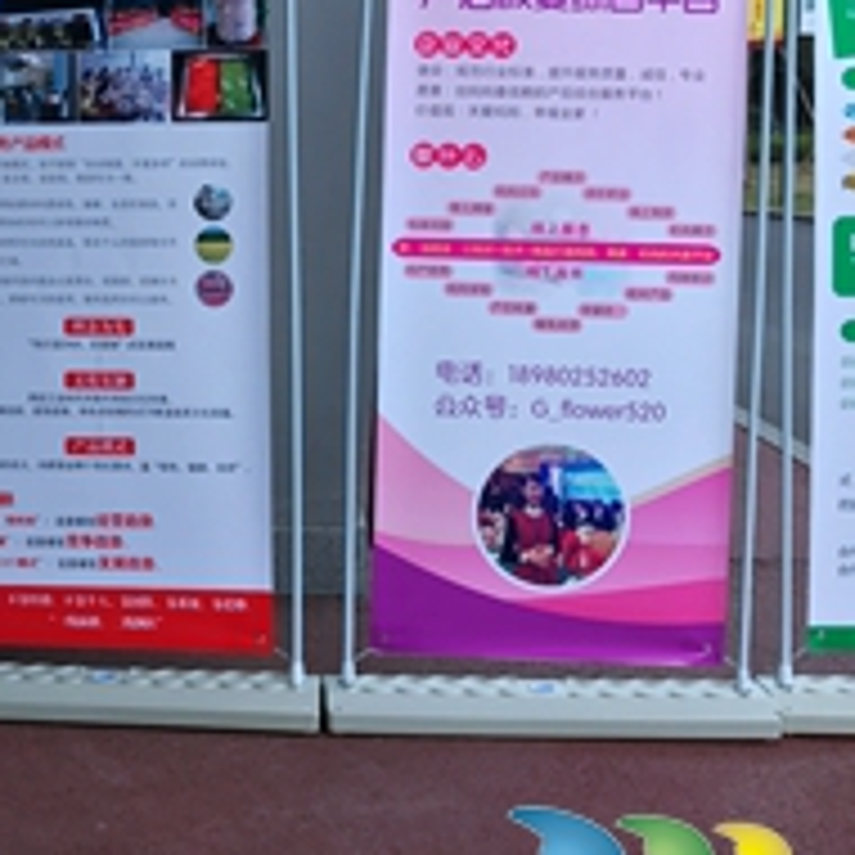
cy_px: 214
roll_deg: +0.1
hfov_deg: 25.8
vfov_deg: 26.2
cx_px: 117
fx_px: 1816
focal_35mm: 65
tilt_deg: -0.8
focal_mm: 3.99
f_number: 1.8
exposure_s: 1/580
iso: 20
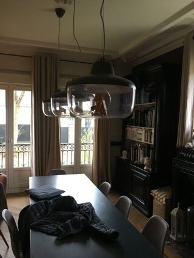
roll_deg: -1.8
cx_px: 97
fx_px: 217
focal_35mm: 29
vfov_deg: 61.7
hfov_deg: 48.2
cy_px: 129
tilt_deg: -3.5
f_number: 2.2
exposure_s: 1/33
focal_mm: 4.15
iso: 160
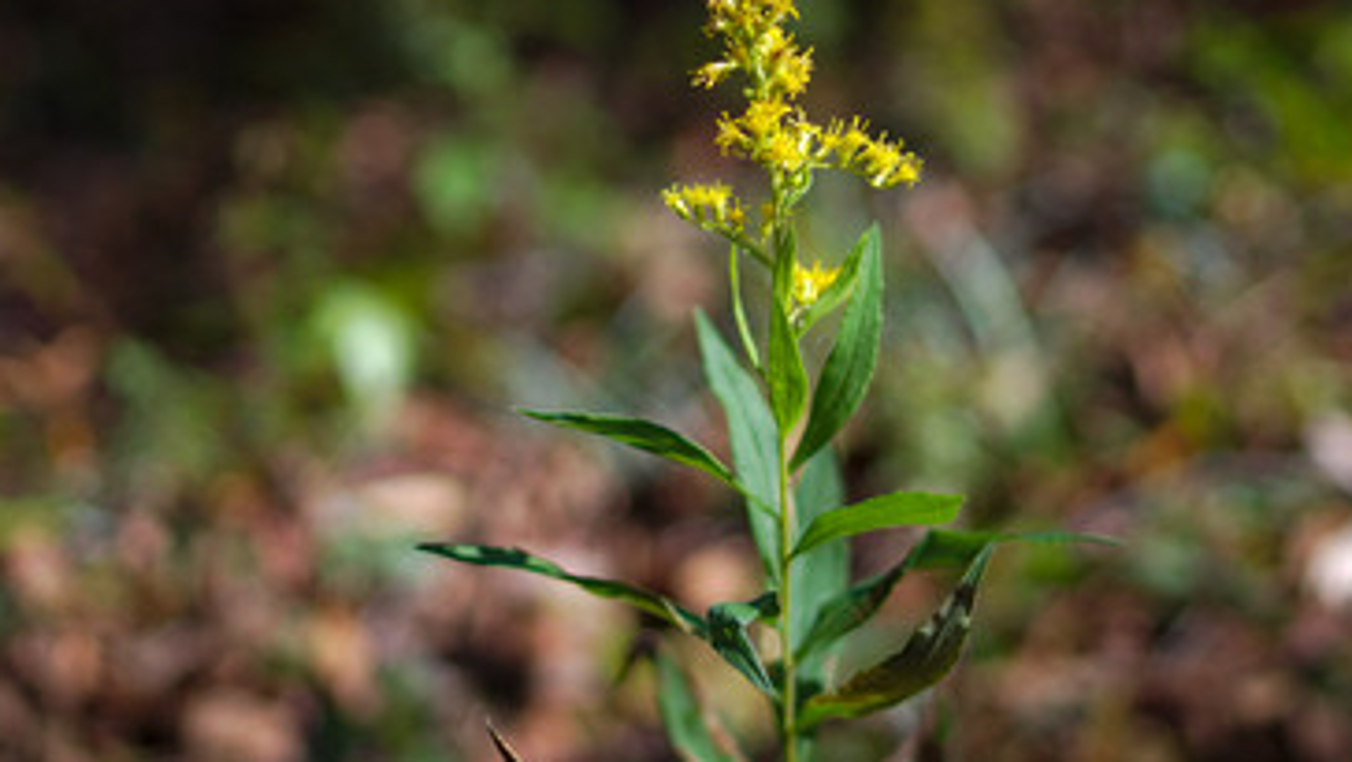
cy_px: 366
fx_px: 2715
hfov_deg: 27.9
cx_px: 761
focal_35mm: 76
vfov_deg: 16.0
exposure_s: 1/800
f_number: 2.4
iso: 100
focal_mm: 35
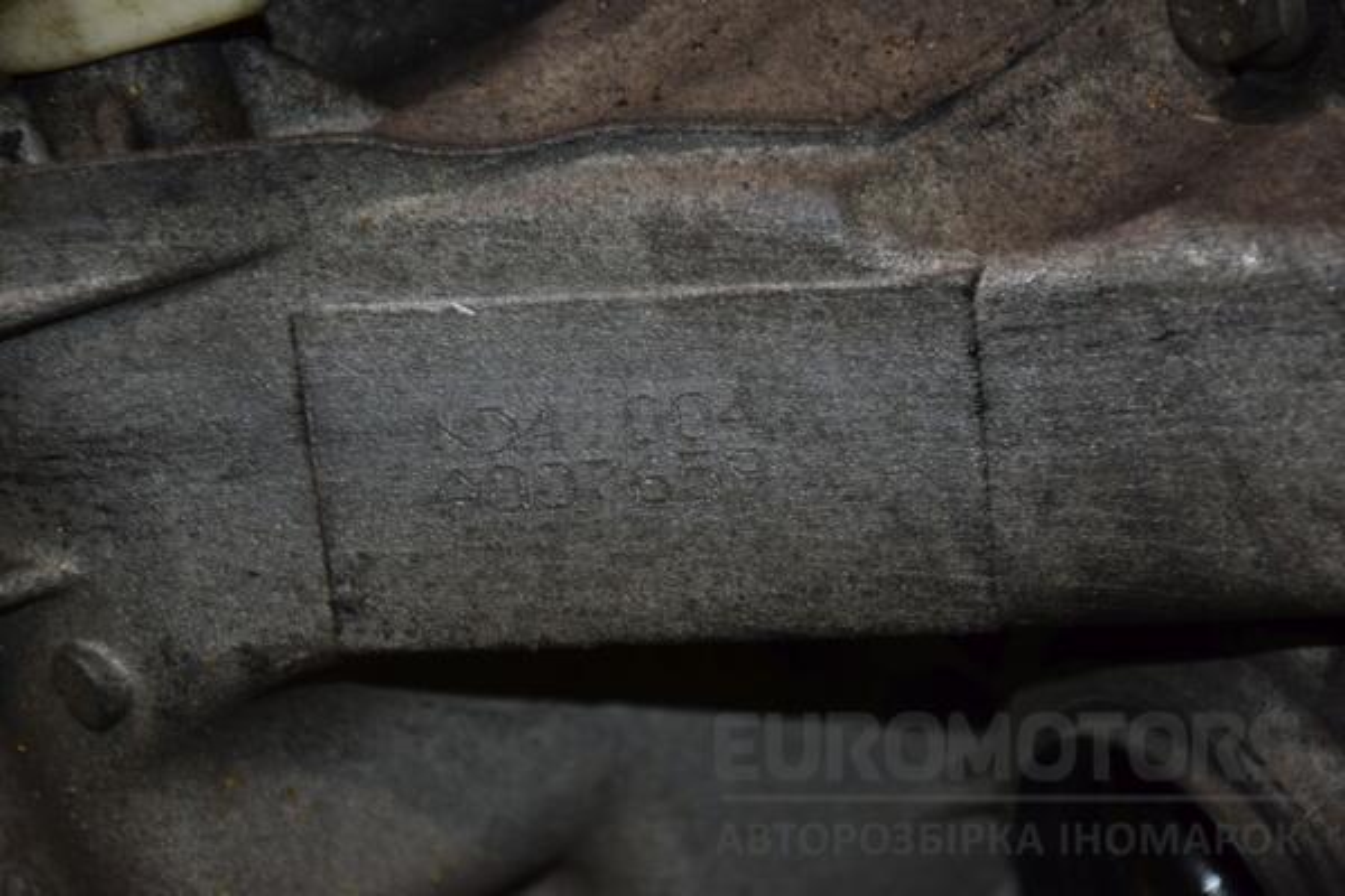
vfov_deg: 8.7
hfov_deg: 13.0
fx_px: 5884
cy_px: 448
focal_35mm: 158
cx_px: 672
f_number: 5.6
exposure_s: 1/60
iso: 800
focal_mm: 105
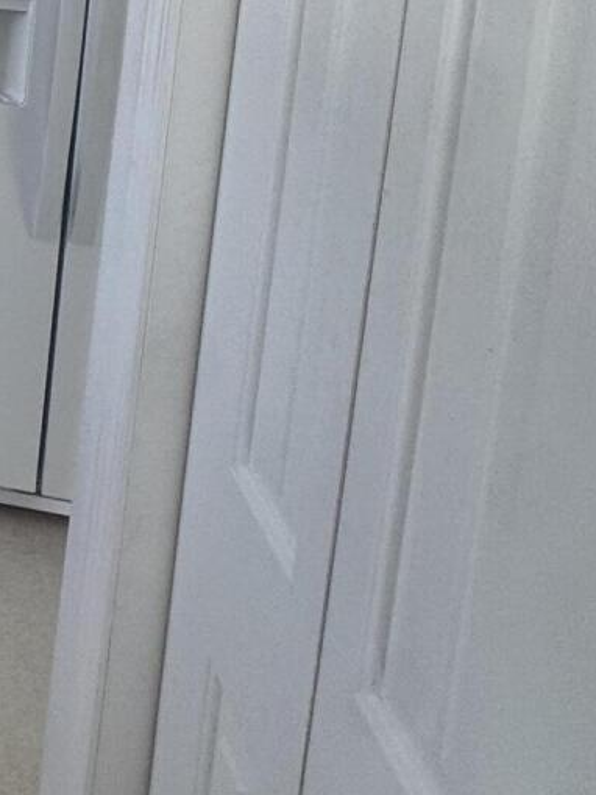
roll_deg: -1.4
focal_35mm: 55
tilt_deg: -7.0
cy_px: -214
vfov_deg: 29.0
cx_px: -554
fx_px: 1262
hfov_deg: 18.6
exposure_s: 1/99
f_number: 2.2
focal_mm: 2.22
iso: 64
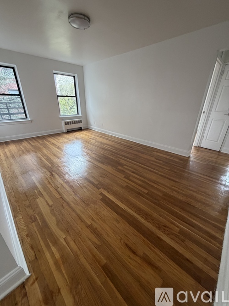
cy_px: 153
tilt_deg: -21.3
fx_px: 124
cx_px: 114
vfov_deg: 102.1
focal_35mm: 14
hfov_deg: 85.7
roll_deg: -0.5
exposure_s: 1/120
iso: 320
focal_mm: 2.22
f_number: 2.2
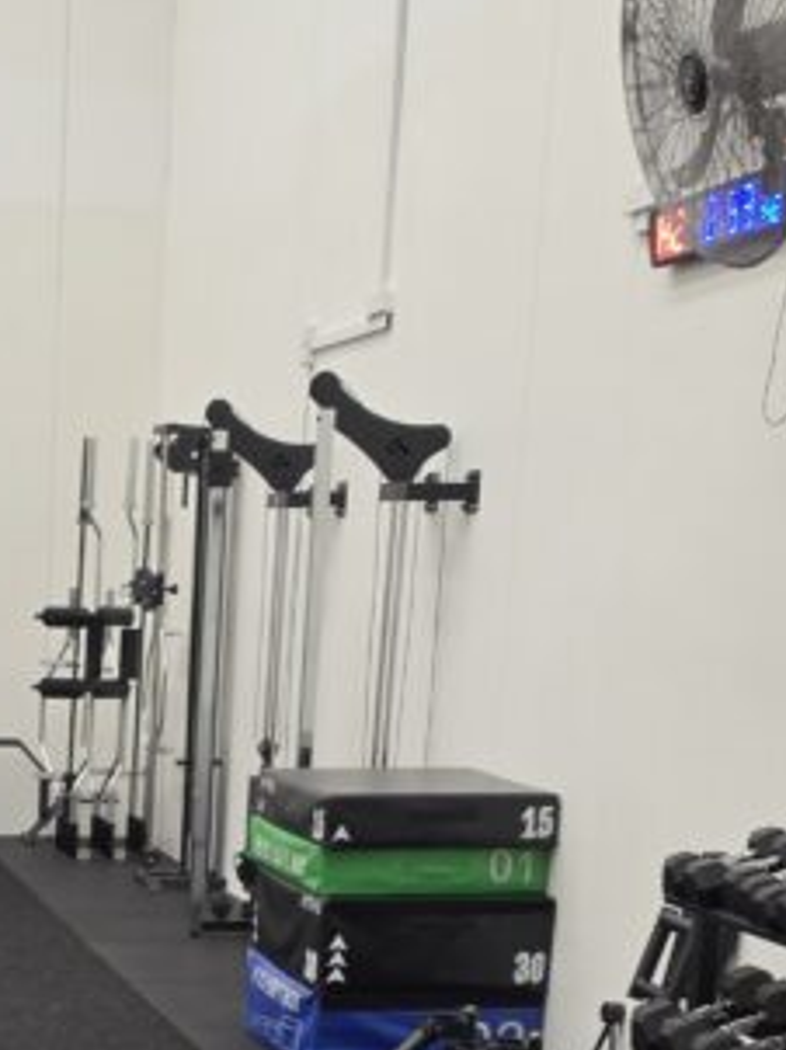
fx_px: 2365
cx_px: -45
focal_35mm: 78
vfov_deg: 23.0
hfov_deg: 18.3
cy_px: 1248
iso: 320
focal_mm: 6.5
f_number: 1.4
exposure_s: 1/100
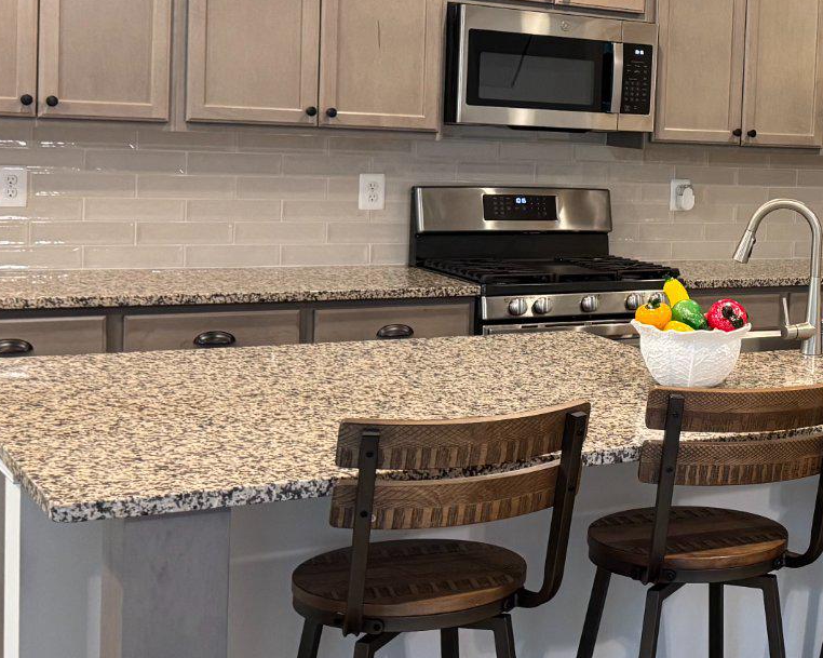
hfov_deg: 27.8
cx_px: 866
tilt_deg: -4.9
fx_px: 1534
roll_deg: -2.7
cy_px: 217
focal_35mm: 63
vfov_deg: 24.1
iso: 320
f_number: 1.78
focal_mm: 6.76
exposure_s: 1/60
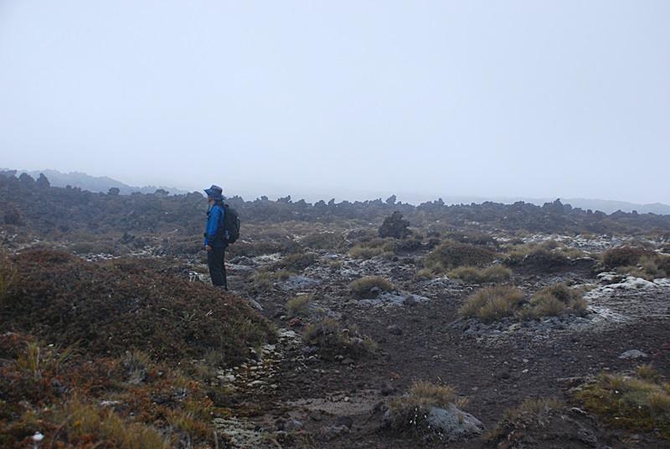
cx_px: 335
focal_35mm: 42
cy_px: 224
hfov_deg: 46.3
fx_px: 783
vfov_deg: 32.0
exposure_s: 1/320
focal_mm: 28
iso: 400
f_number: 5.6
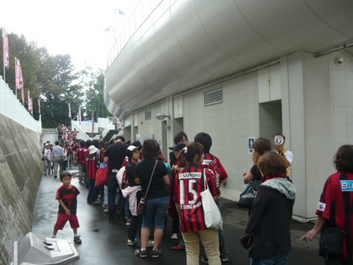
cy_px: 132
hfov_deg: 55.4
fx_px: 337
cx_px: 176
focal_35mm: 33
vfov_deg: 42.9
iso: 100
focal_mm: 5.5
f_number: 2.8
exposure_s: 1/200
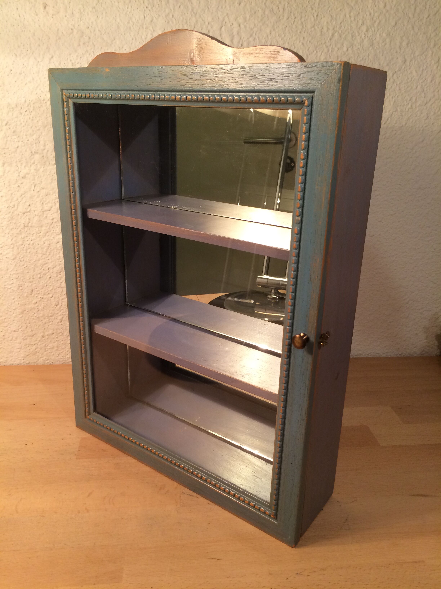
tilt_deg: -20.4
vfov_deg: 61.7
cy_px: 294
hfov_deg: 48.2
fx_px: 493
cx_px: 220
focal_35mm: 29
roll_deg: -1.2
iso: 64
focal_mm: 4.15
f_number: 2.2
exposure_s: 1/33
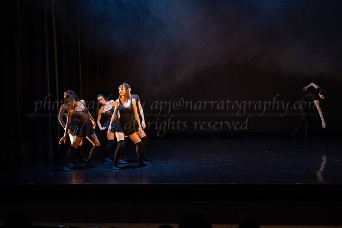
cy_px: 111
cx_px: 143
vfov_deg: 19.9
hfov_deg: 29.3
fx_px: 652
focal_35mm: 69
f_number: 2.8
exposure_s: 1/400
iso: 4000
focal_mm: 59
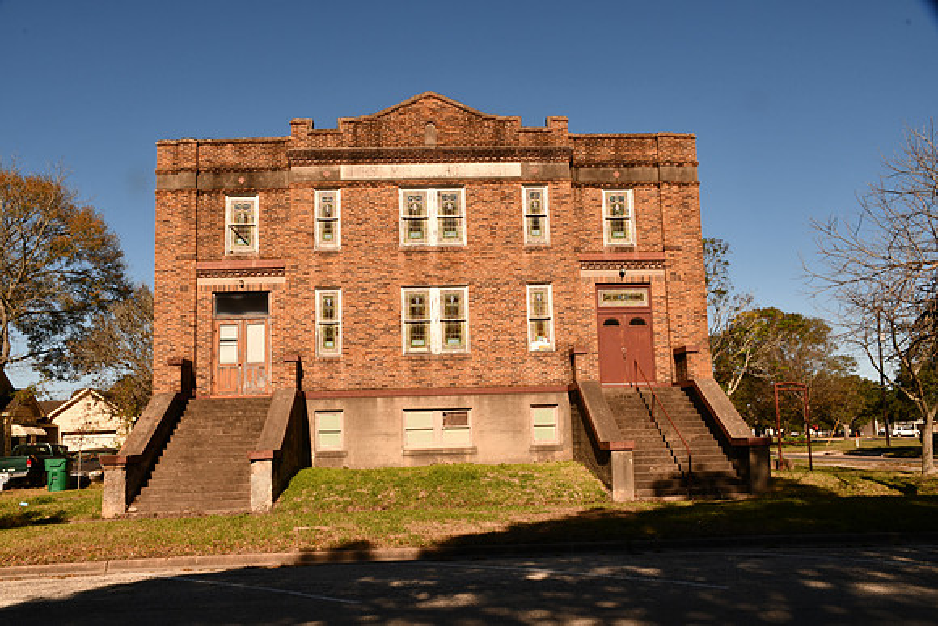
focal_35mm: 33
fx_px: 860
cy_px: 313
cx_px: 469
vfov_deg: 40.0
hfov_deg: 57.2
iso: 100
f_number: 18
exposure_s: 1/125
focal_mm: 22
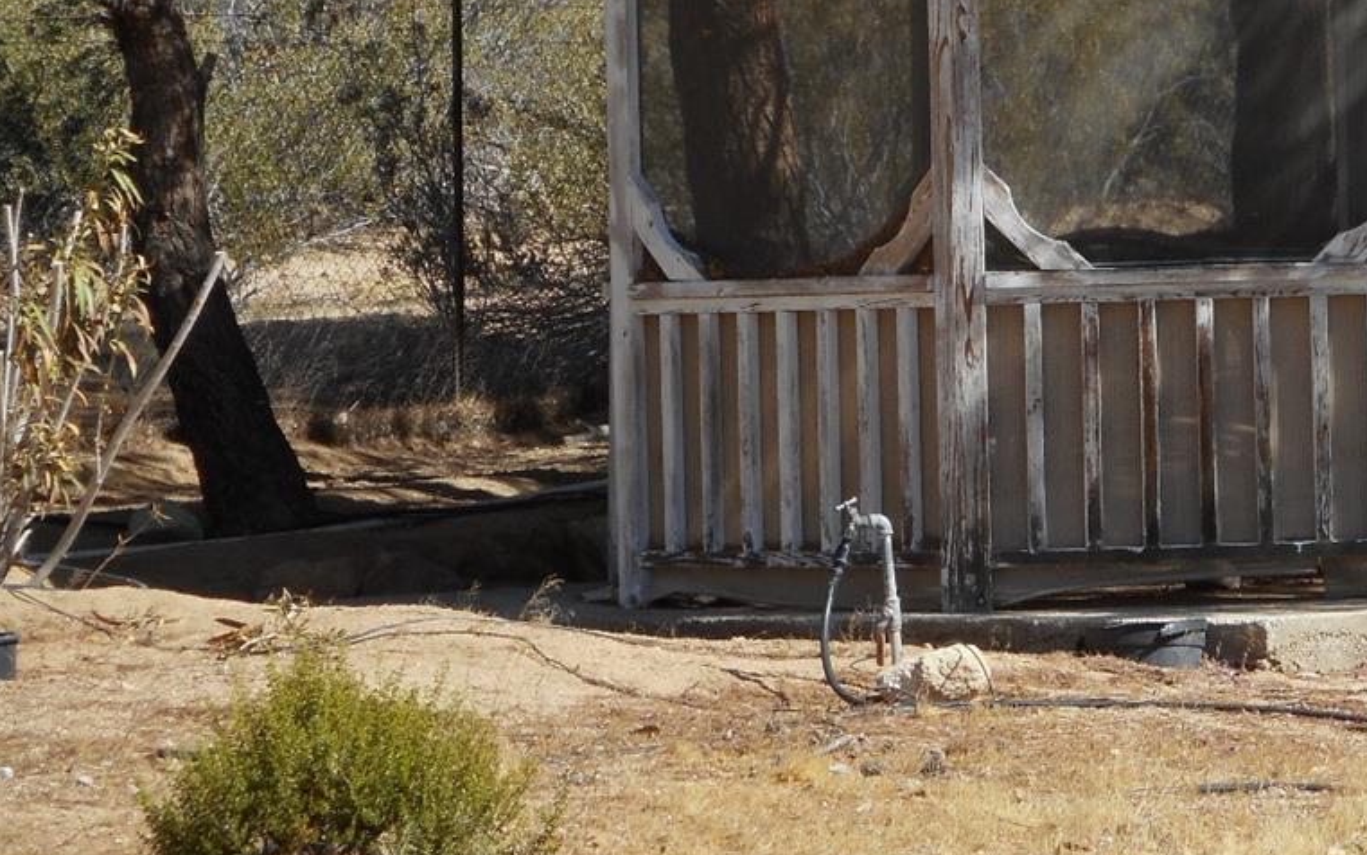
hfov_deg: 9.8
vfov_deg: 6.1
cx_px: 1311
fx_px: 7937
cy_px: -43
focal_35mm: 213
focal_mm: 18.2
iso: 80
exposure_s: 1/250
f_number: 5.8
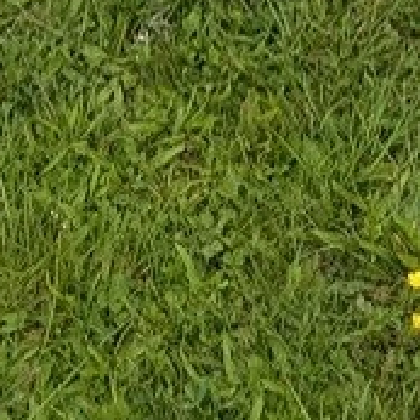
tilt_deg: -16.6
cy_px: -976
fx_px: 2430
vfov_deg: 8.0
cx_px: -22
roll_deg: +0.8
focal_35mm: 177
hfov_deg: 9.8
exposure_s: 1/1420
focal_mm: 5.96
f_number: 1.6
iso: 50
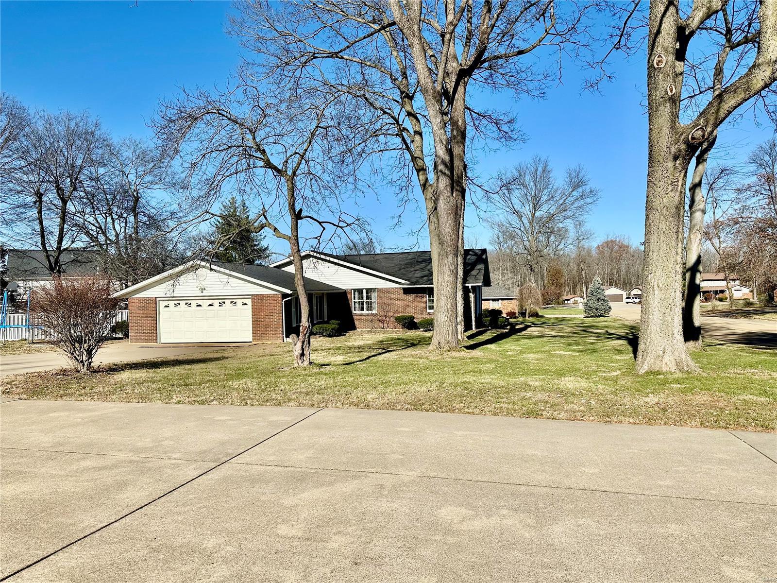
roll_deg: +1.8
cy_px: 292
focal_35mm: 24
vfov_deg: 56.8
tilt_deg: -0.2
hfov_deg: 71.6
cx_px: 388
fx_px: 539
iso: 80
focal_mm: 6.86
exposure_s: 1/5263
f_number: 1.78
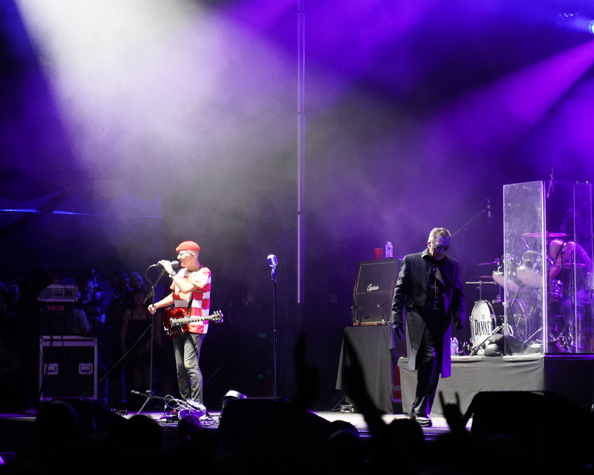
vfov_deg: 13.0
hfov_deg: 16.2
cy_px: 237
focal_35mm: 119
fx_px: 2092
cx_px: 345
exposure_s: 1/160
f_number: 4
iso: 6400
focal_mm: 105
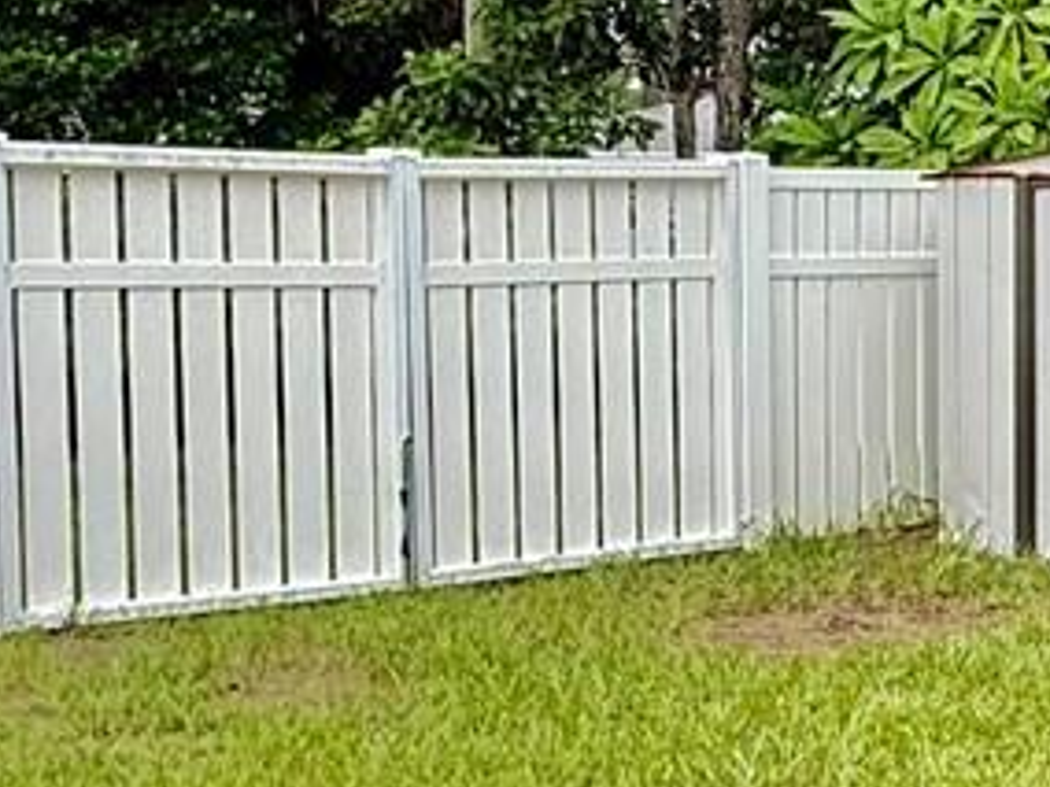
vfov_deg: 18.7
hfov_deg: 22.4
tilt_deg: -4.2
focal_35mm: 79
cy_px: 436
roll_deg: -0.8
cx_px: 1331
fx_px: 2396
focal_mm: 2.22
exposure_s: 1/442
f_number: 2.2
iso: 50
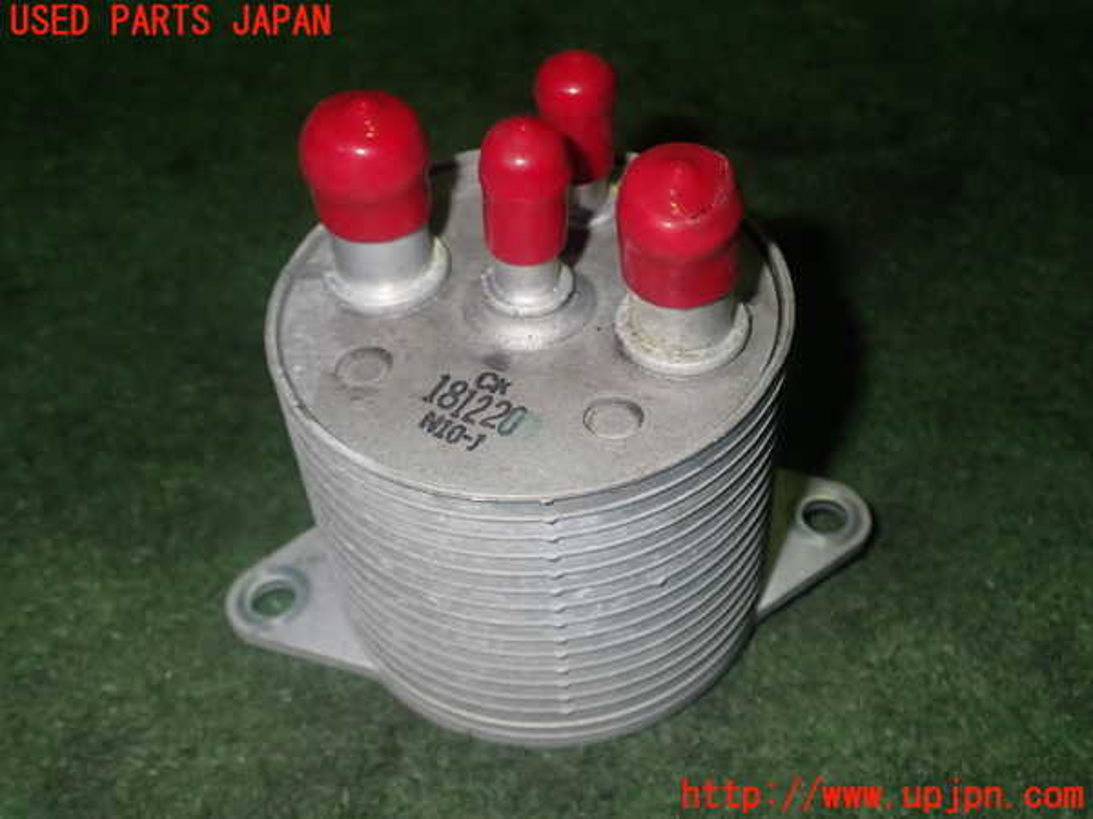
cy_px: 410
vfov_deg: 35.1
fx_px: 1295
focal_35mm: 41
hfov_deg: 45.8
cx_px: 546
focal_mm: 7.31
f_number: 8
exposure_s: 1/40
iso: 320
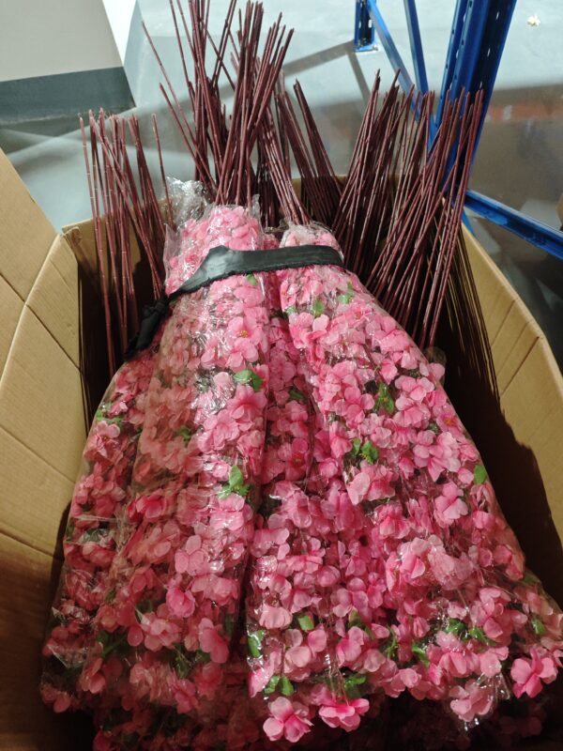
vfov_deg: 73.9
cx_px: 282
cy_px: 376
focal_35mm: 23
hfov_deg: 58.9
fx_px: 499
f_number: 1.6
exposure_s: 1/33.3
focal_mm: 6.55
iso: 640
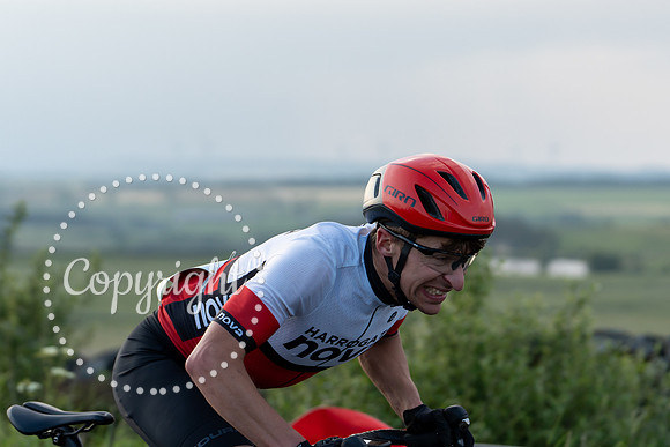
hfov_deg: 16.9
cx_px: 330
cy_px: 150
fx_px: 2252
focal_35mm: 121
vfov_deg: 11.3
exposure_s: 1/1250
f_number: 3.2
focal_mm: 91
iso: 400
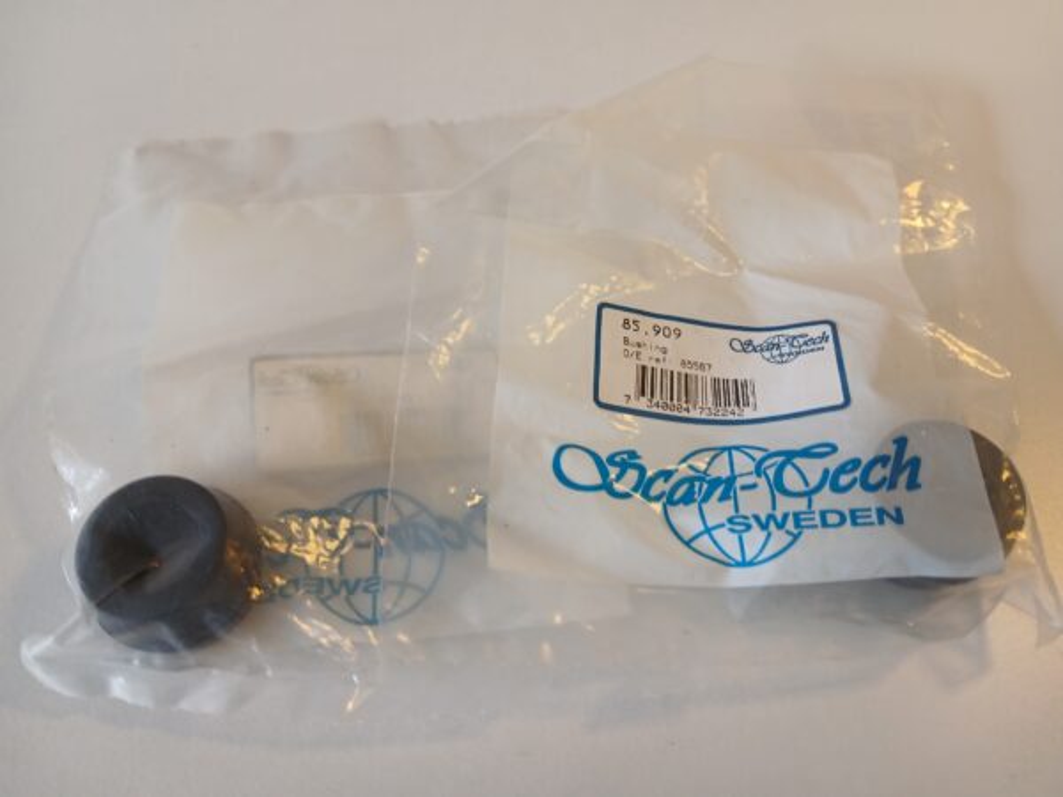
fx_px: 798
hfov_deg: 67.3
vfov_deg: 53.1
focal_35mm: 26
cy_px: 398
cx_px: 532
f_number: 1.8
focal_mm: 3.98
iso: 50
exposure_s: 1/50
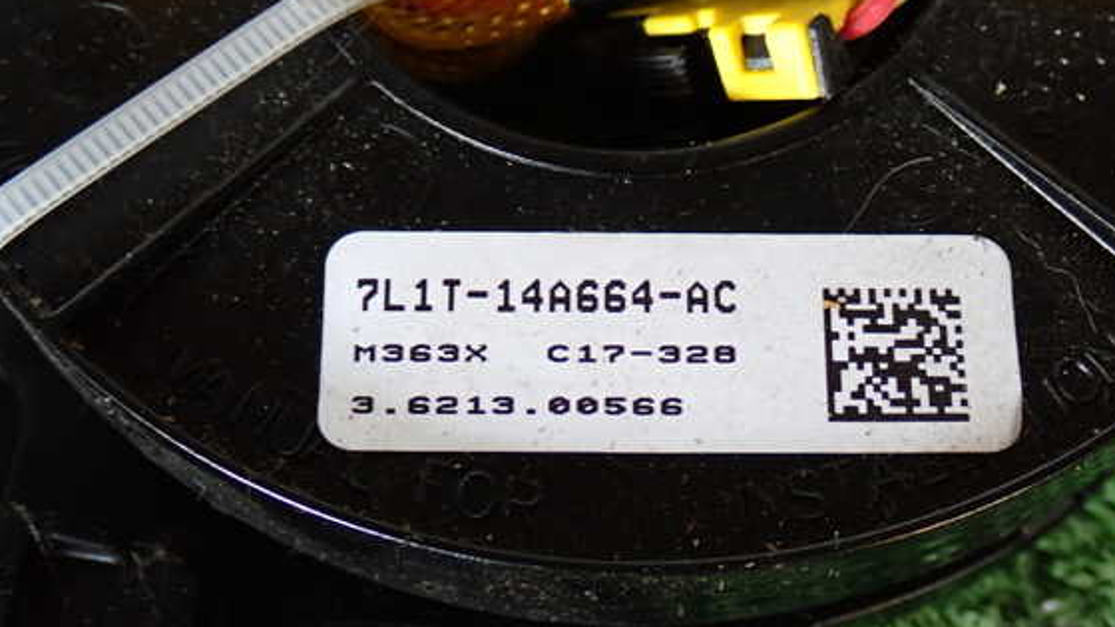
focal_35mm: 63
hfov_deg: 33.3
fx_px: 1863
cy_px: 313
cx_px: 593
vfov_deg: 19.1
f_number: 3.3
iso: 400
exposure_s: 1/50
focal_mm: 9.65
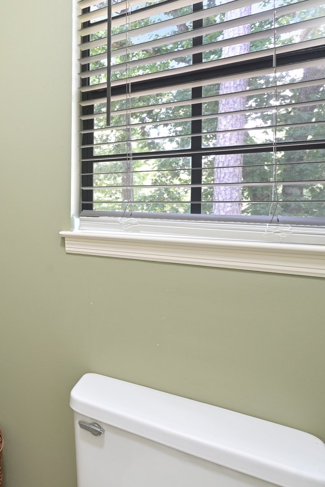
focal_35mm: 26
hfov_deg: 32.3
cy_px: 202
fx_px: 352
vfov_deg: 68.9
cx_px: -126
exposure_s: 1/5
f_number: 8
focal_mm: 14
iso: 400
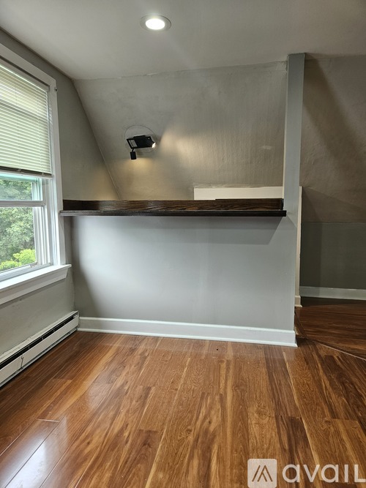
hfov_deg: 58.9
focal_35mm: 23
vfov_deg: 73.9
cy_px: 244
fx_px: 324
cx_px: 183
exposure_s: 1/120
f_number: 1.8
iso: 160
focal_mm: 5.4
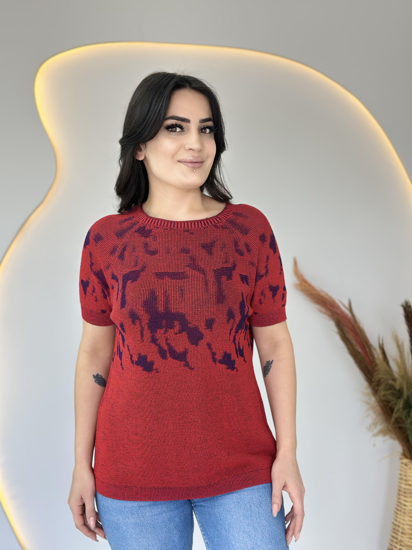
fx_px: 762
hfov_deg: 30.3
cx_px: 206
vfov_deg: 39.7
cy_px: 275
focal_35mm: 48
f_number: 1.78
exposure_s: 1/119
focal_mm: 6.86
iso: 64
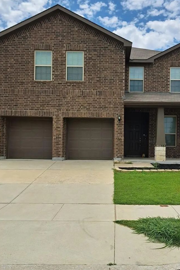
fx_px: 263
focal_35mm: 35
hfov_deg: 37.6
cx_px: 113
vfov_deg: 54.4
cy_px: 144
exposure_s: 1/1818
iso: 50
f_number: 1.8
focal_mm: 5.23
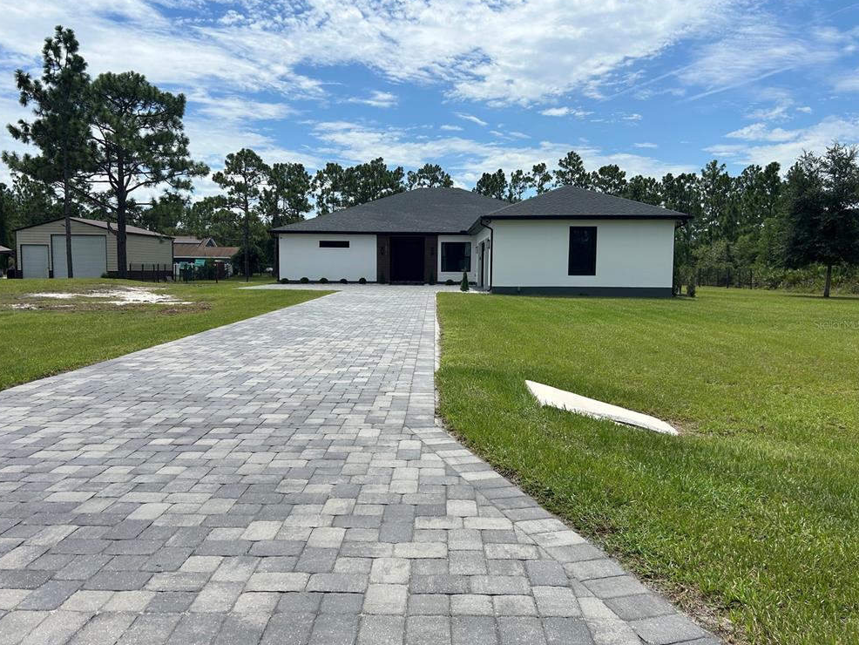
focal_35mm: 27
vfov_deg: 51.4
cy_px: 324
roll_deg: -0.2
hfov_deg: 65.3
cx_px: 420
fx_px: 670
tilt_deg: -4.8
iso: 50
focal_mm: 5.7
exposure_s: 1/6579
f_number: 1.5
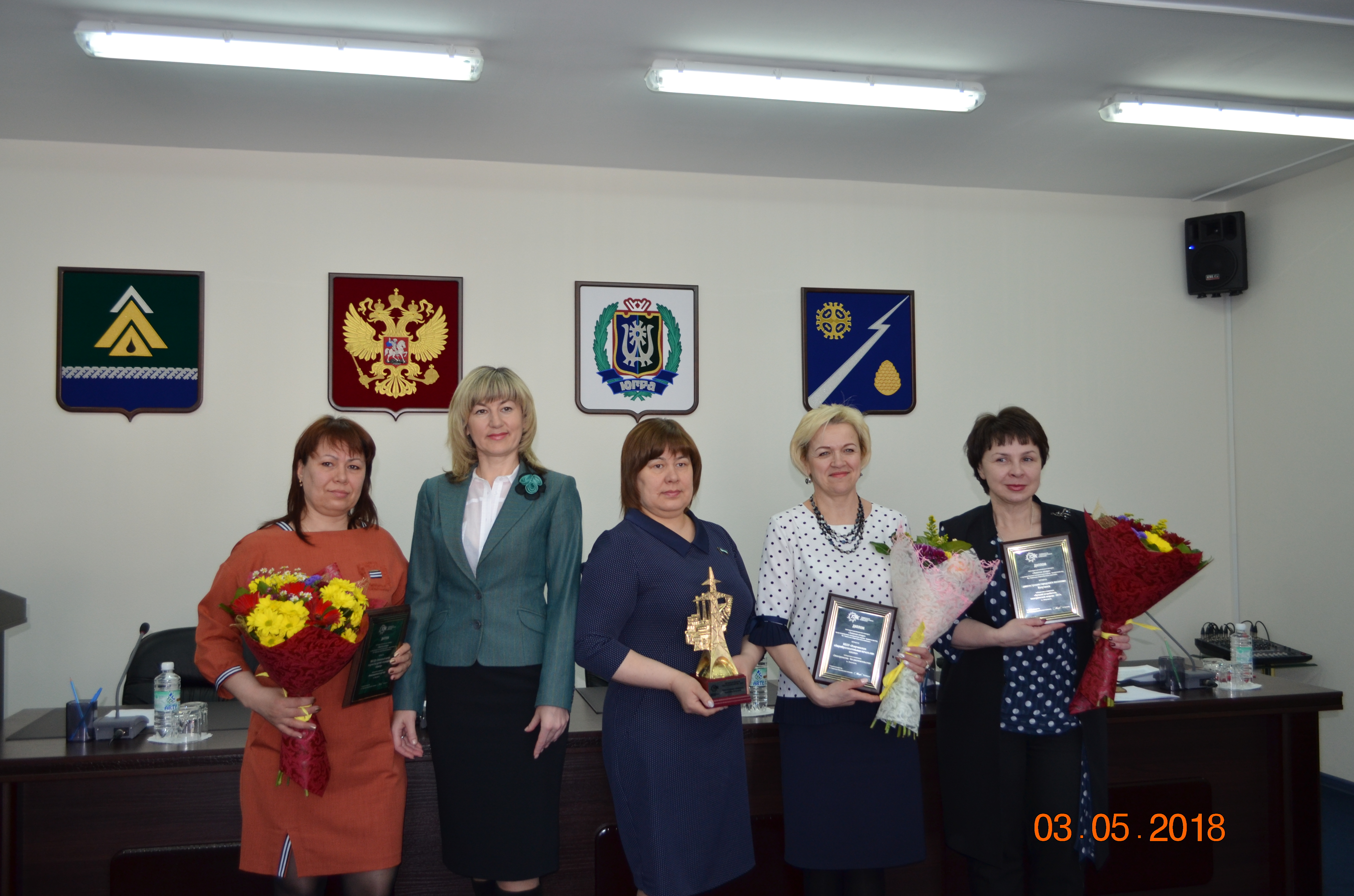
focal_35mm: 33
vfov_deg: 39.8
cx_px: 677
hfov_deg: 57.3
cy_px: 448
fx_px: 1239
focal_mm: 22
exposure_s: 1/125
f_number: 3.8
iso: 400
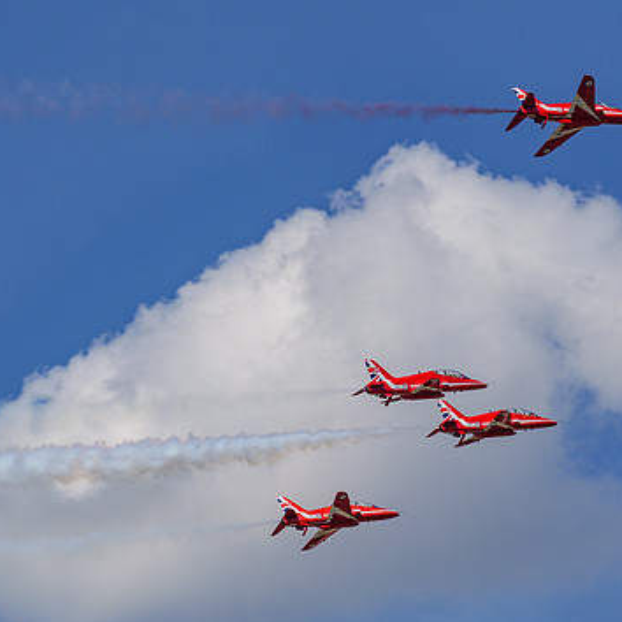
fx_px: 6892
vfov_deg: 5.2
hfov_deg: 5.2
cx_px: 334
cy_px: 337
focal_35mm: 339
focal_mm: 100
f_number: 9
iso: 160
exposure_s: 1/640
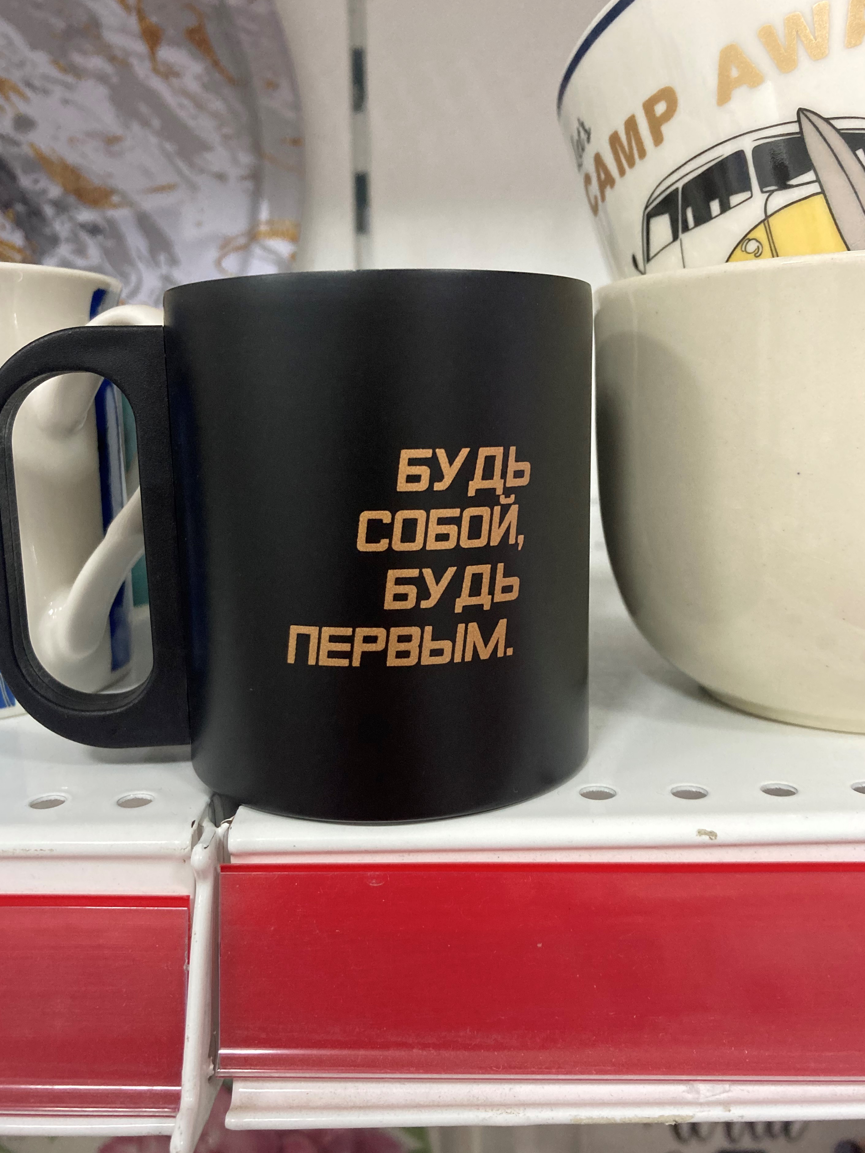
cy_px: 606
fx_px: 1000
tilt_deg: -8.5
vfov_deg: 59.9
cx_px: 424
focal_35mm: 30
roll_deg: +0.5
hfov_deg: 46.8
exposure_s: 1/50
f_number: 1.8
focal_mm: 3.99
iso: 320
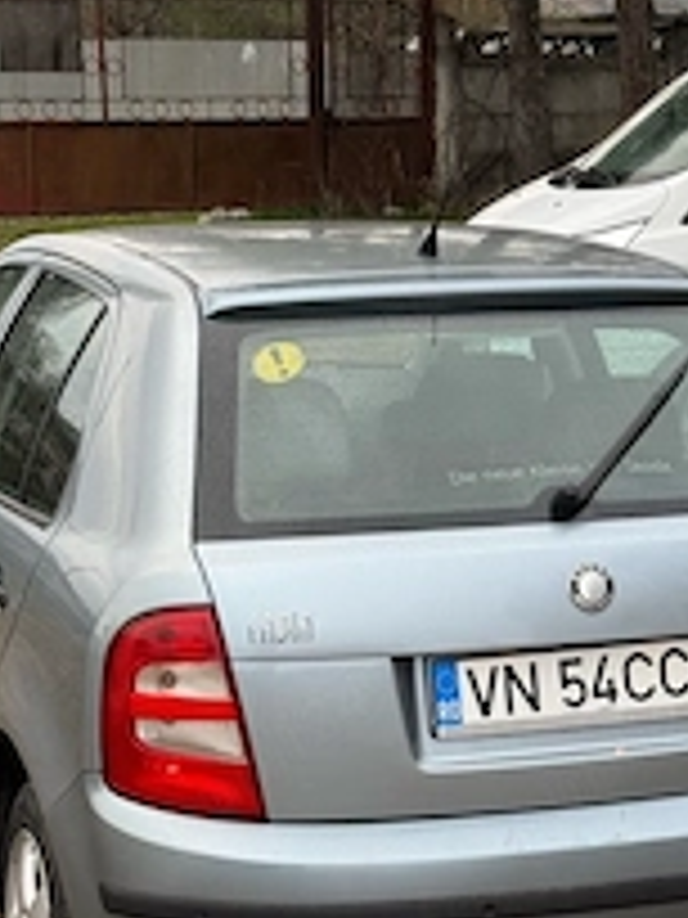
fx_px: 2491
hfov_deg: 15.7
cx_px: 391
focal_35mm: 94
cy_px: 441
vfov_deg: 20.9
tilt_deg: -7.1
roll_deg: +0.0
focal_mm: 6.76
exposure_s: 1/291
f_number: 1.78
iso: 64
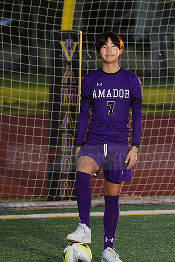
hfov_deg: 4.5
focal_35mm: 304
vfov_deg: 6.8
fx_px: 2213
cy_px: 153
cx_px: 102
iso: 100
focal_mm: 259
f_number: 7.1
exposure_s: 1/200
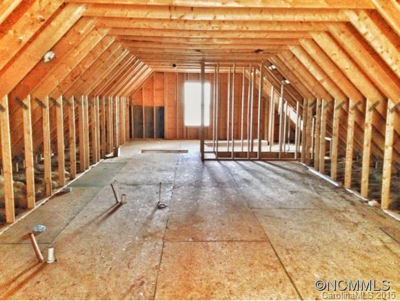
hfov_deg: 55.3
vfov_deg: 43.0
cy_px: 150
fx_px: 382
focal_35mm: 33
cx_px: 200
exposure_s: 1/15
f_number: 2.4
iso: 800
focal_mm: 4.12
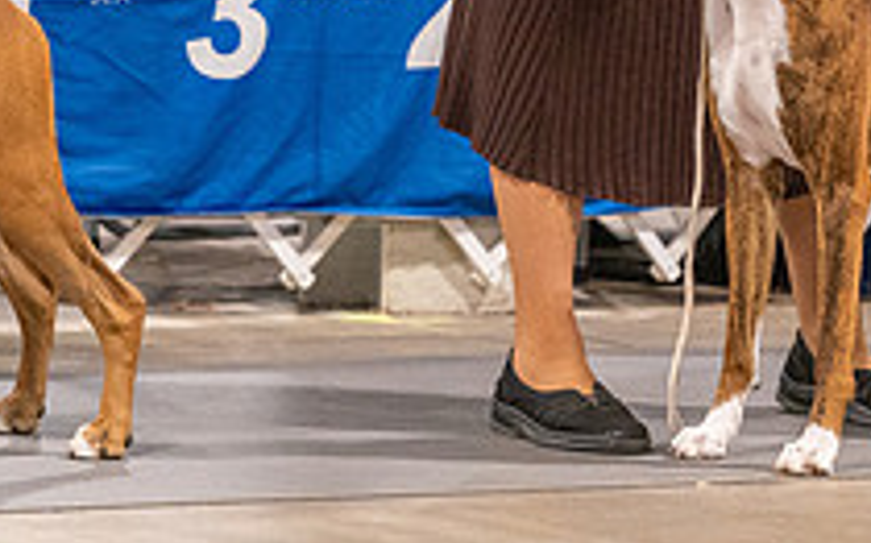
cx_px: 680
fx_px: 12503
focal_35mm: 527
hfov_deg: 4.0
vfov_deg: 2.5
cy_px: -176
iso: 6400
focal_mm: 187
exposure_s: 1/250
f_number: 3.2
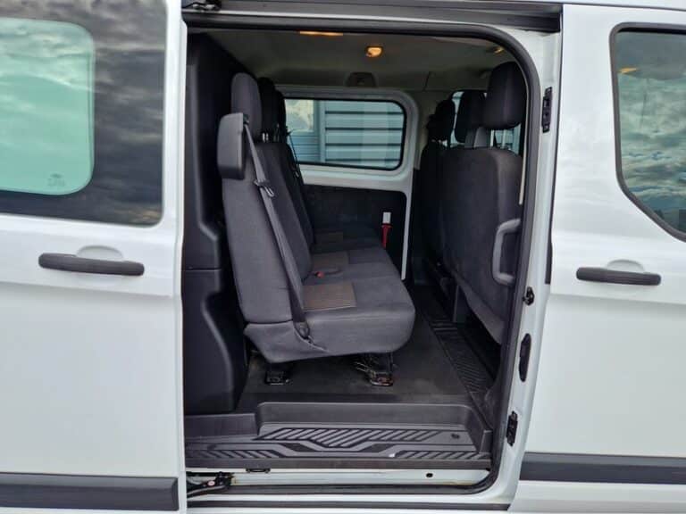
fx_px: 456
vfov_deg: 58.9
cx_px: 343
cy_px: 257
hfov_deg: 73.9
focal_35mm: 23
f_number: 1.8
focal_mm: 5.4
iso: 50
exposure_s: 1/528
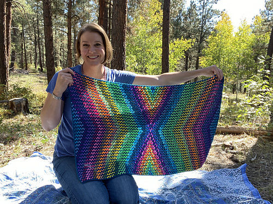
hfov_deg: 60.1
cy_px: 102
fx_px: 236
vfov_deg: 46.7
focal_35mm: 30
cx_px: 136
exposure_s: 1/122
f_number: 2.2
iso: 40
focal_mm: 2.71
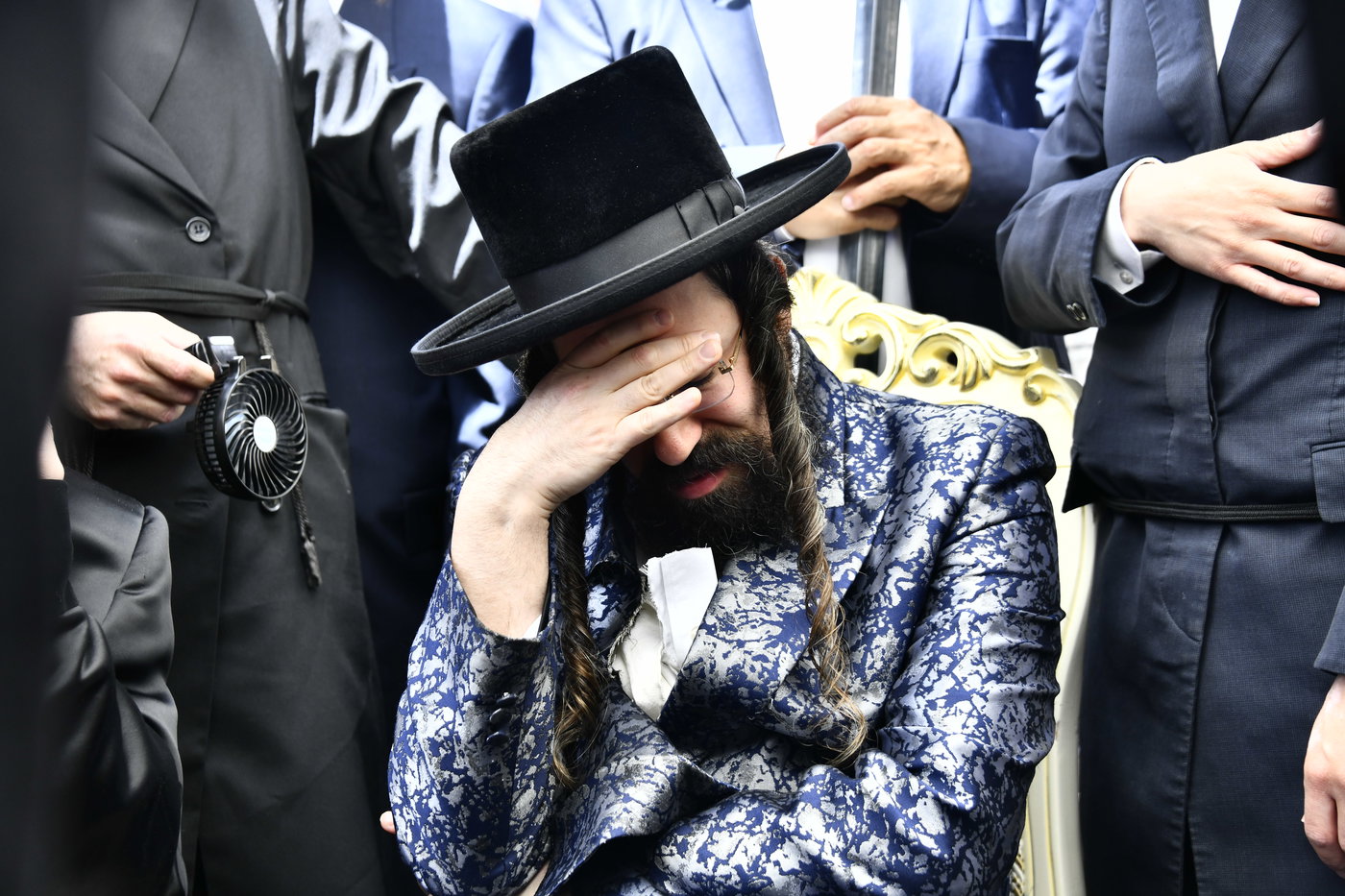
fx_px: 2540
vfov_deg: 20.0
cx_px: 672
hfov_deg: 29.7
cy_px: 448
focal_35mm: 68
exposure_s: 1/160
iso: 320
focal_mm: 68
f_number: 5
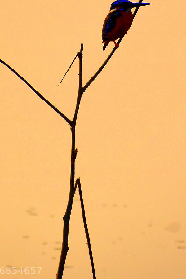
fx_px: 6200
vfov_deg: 2.6
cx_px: 45
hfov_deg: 1.7
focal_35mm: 800
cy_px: 47
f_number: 6.3
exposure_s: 1/2000
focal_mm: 300
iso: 360
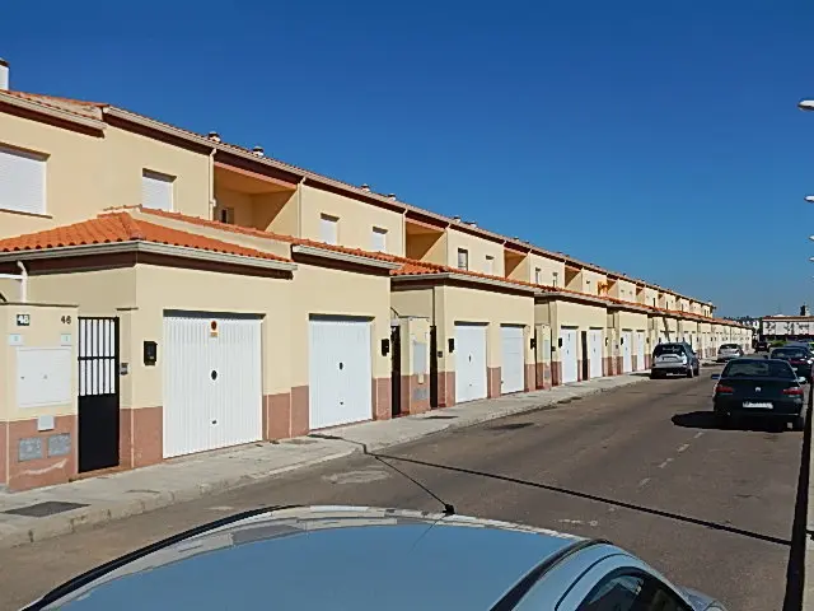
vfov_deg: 39.7
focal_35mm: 36
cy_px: 306
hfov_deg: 51.4
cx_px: 407
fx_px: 847
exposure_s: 1/640
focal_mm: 6.5
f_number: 7.9
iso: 125
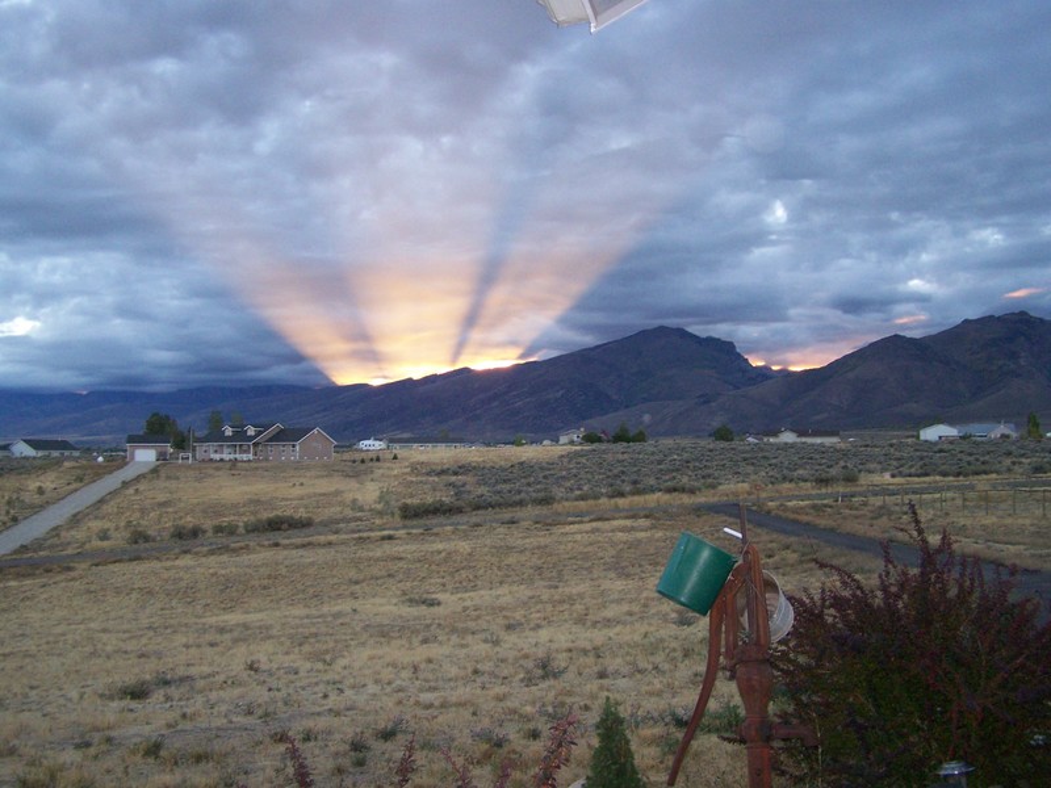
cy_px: 394
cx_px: 526
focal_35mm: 38
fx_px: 1154
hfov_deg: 49.0
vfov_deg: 37.7
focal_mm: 6.3
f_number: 2.8
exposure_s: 1/100
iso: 160
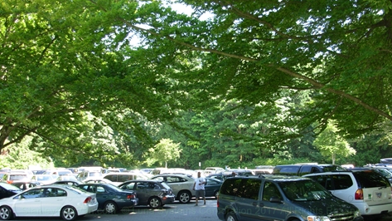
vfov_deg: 28.2
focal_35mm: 42
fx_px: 437
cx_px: 196
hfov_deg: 48.4
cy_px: 139
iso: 50
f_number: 2.9
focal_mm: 6.3
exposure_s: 1/71.8
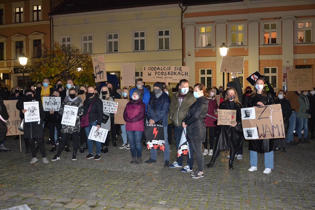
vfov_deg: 36.9
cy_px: 105
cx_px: 158
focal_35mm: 36
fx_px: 315
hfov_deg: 53.1
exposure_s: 1/60
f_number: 3.8
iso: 3200
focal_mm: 24
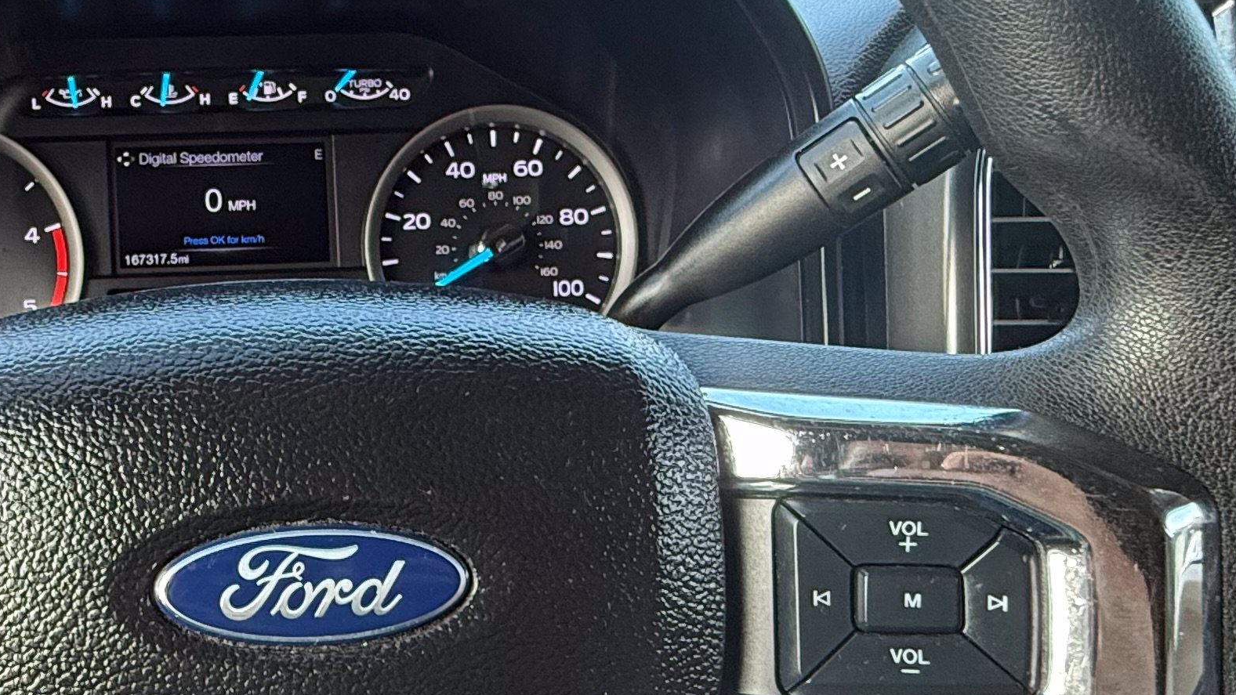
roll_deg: +0.5
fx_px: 1278
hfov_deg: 49.1
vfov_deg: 30.2
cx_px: 279
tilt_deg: -22.4
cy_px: 454
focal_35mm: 39
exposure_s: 1/99
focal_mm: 2.22
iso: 250
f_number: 2.2
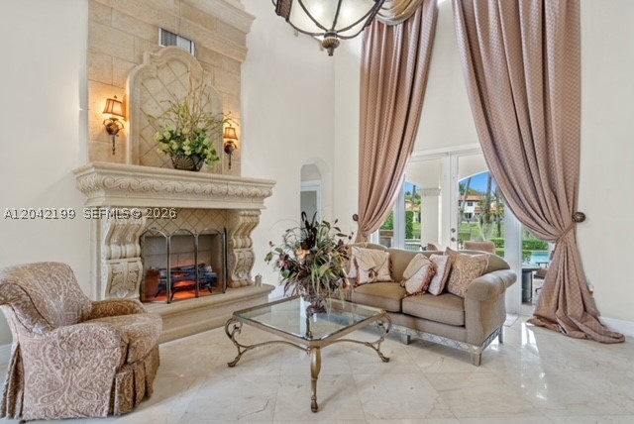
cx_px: 317
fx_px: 317
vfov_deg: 67.5
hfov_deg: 89.9
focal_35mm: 18
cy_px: 212
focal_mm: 18
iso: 200
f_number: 8
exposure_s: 4
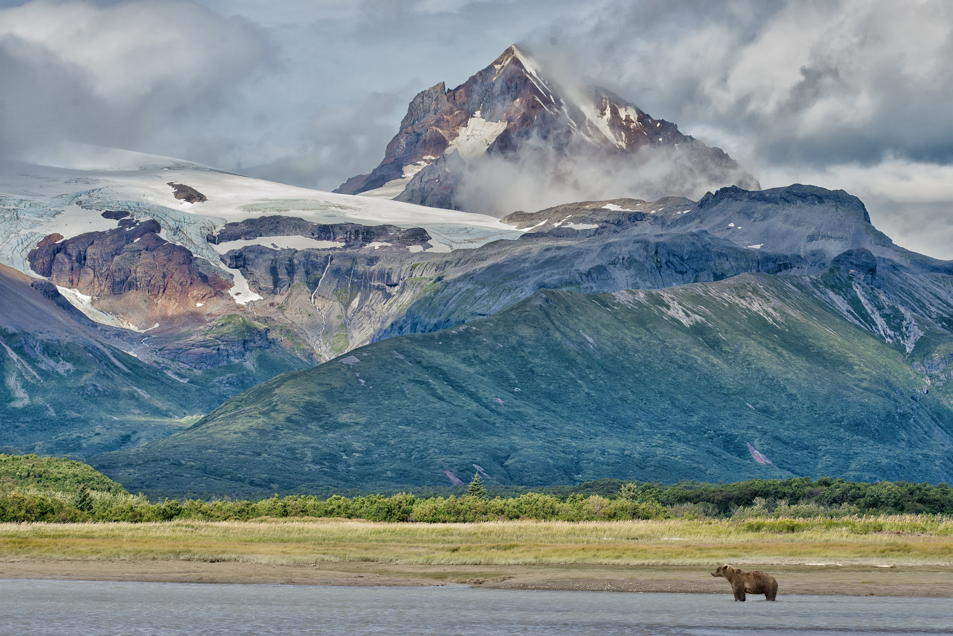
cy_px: 318
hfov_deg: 15.2
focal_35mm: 135
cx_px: 476
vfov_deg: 10.2
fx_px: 3575
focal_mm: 135
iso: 800
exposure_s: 1/1500
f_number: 8
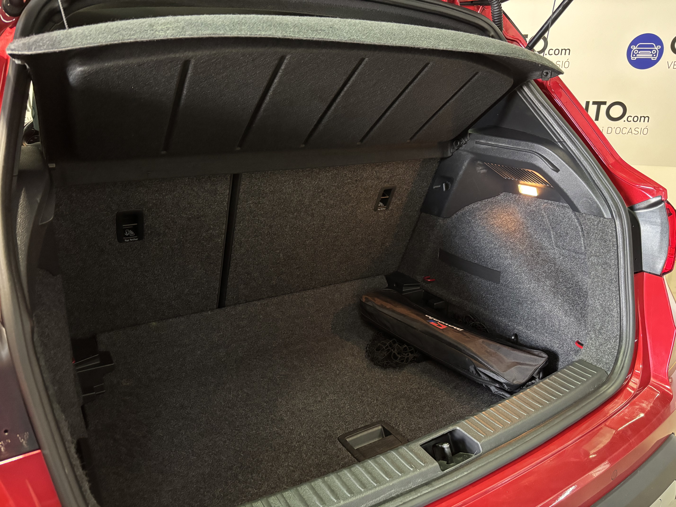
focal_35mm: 26
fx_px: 508
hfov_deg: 67.3
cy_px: 254
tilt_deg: -18.0
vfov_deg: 53.1
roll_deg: -1.1
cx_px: 338
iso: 640
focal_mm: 5.96
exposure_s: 1/25
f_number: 1.6
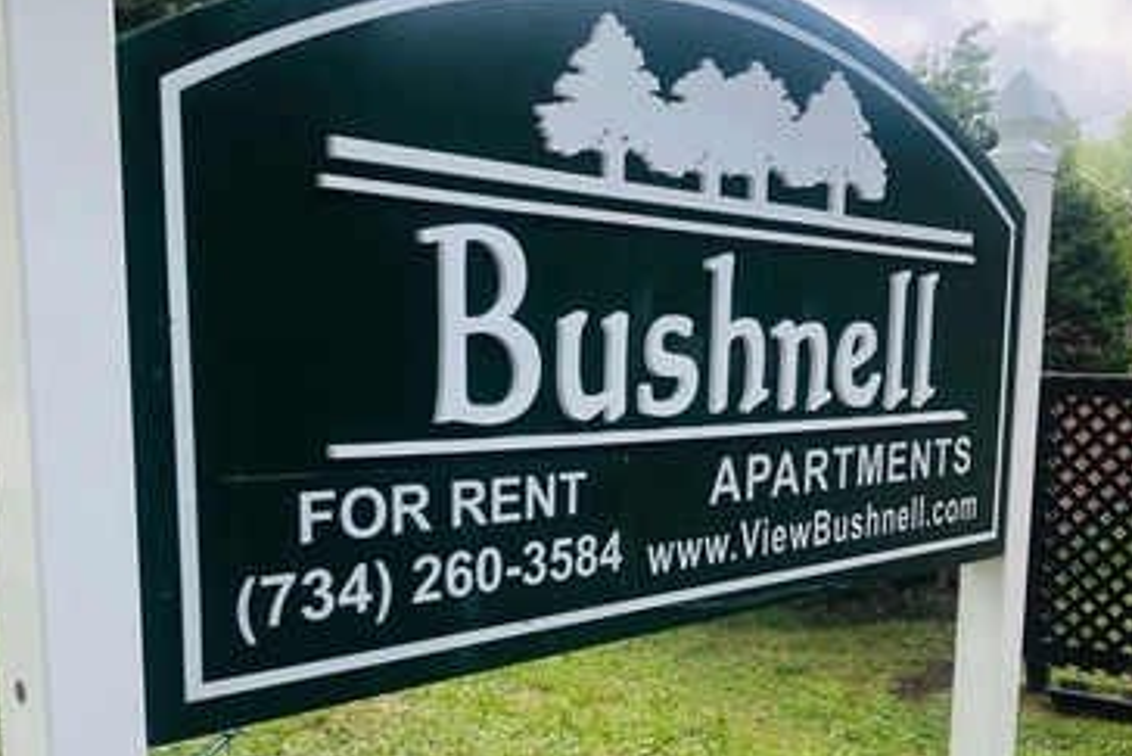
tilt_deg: -8.5
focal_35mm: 40
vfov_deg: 32.9
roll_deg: +0.6
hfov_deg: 48.4
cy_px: 544
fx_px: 1258
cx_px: 564
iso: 20
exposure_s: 1/578
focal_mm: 3.99
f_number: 1.8
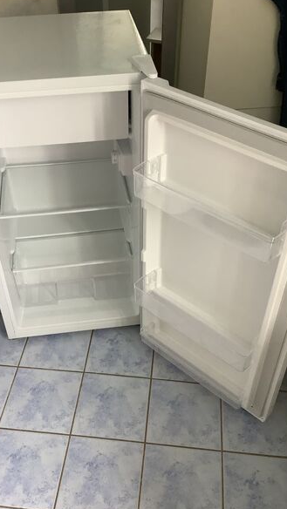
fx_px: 500
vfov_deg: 53.9
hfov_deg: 32.0
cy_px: 275
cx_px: 132
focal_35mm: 37
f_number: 2.4
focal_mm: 3.3
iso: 80
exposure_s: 1/120
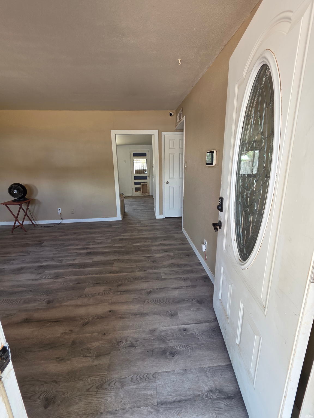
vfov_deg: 106.2
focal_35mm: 13
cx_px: 157
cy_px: 209
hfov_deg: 89.9
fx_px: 157
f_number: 1.9
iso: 125
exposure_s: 1/120
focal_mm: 2.2
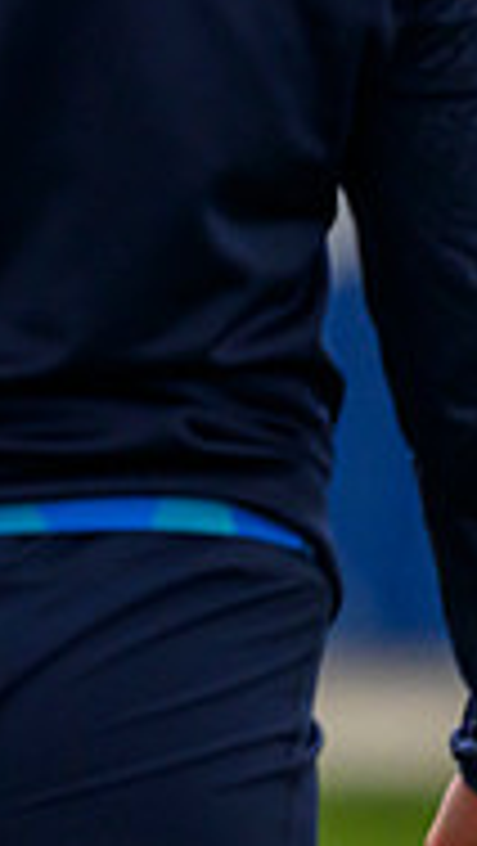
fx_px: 34409
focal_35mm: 1533
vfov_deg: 1.4
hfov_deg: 0.8
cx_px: -994
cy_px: 0
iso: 3200
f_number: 2.8
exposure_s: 1/1250
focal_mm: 400
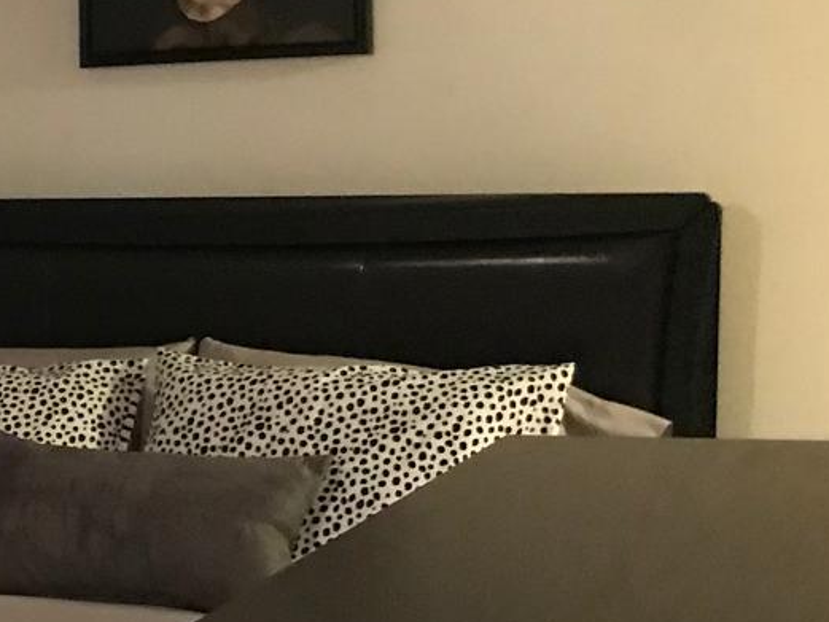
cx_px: -449
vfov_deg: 13.4
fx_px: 2635
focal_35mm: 110
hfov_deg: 16.2
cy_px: 441
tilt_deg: -7.8
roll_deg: +2.2
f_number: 1.8
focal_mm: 3.99
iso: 100
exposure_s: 1/6
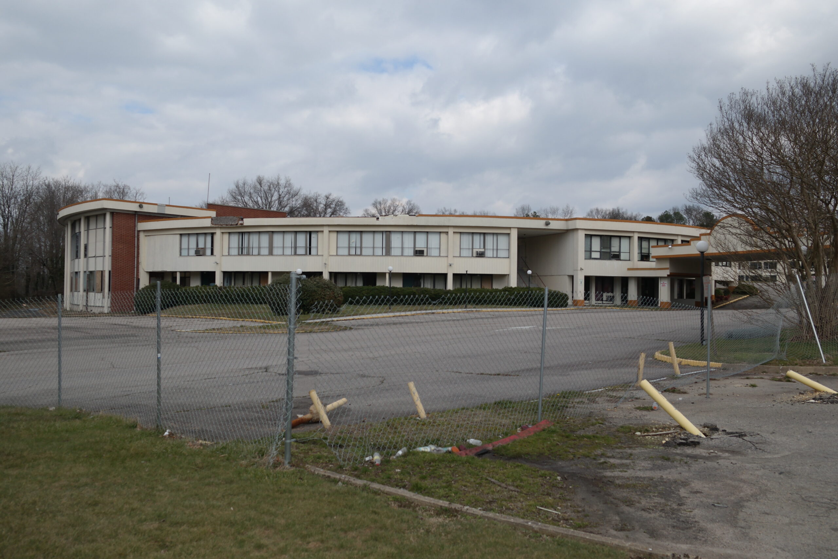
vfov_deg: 43.6
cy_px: 280
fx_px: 698
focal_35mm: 30
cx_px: 419
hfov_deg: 61.9
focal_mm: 20
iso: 100
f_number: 6.3
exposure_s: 1/320
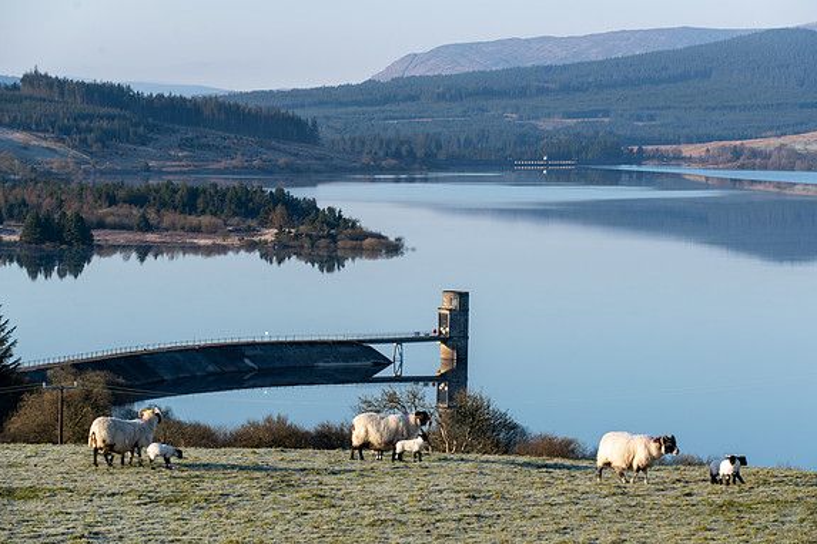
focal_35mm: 137
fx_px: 3109
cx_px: 412
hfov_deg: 15.0
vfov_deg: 10.0
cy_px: 274
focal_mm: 135
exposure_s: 1/100
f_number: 8
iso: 64
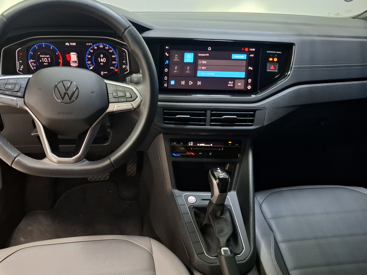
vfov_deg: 49.6
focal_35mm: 28
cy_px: 154
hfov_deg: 62.8
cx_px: 145
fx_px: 297
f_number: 1.8
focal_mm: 5.54
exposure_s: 1/24
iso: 800
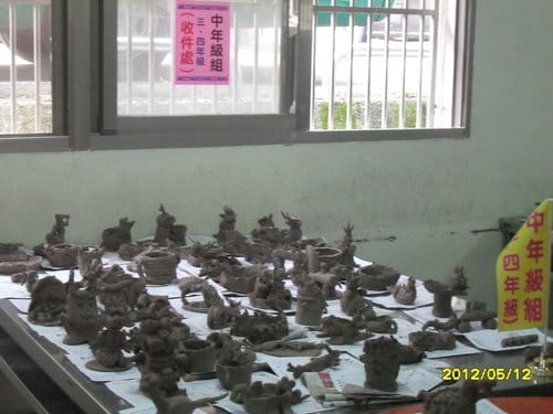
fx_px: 1118
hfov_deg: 27.8
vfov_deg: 21.0
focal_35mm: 70
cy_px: 207
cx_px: 276
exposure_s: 1/45
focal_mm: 12.3
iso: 400
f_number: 4
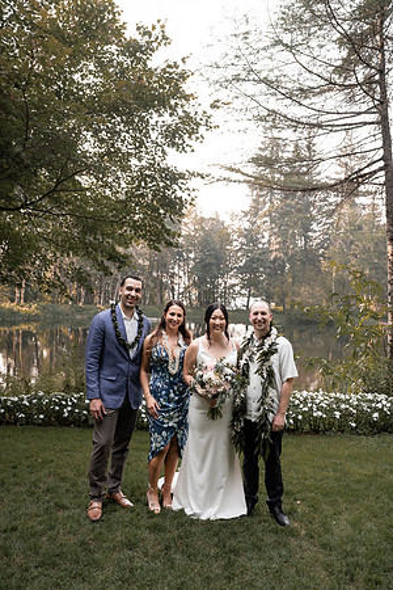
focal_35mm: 27
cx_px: 196
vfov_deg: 67.4
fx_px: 442
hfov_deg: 47.9
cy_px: 295
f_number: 2.8
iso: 200
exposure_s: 1/320
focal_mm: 27
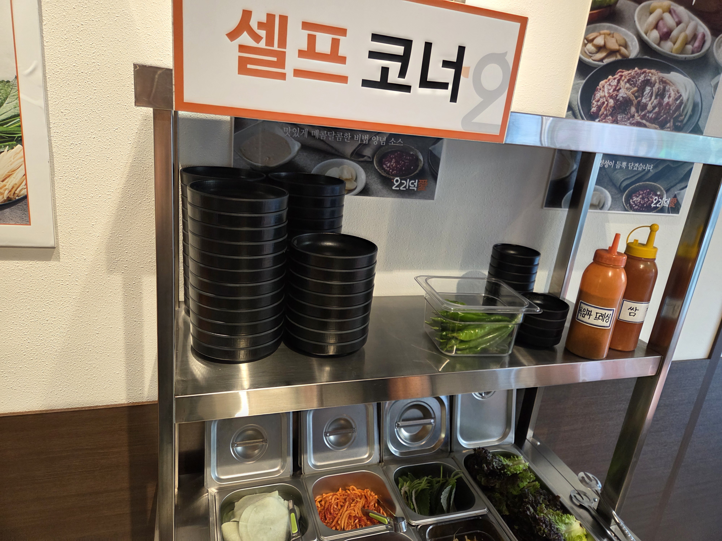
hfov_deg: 73.9
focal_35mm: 23
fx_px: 480
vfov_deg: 58.9
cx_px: 361
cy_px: 270
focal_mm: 5.4
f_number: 1.8
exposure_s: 1/120
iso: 400
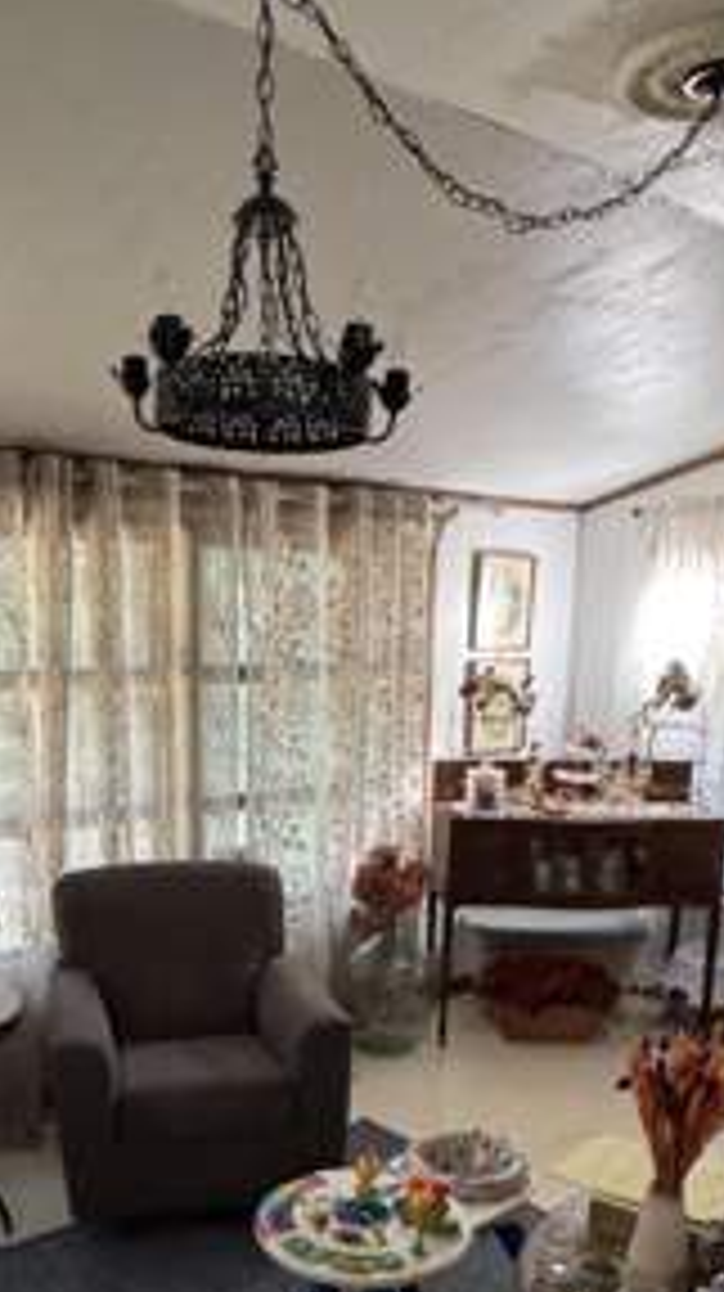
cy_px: 891
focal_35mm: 34
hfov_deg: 34.4
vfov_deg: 56.4
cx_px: 279
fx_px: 1163
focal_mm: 2.22
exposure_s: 1/60
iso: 640
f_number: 2.2
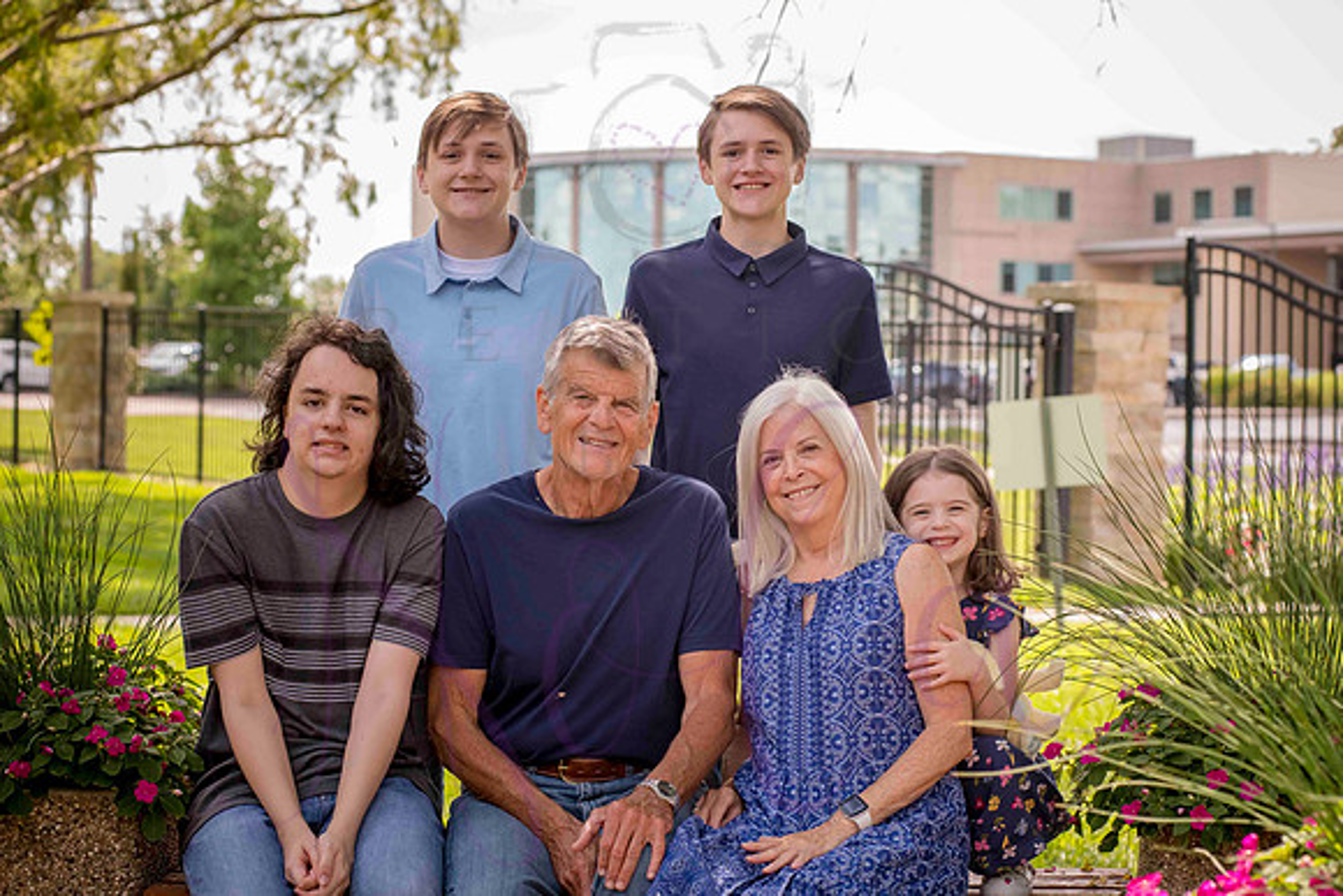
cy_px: 412
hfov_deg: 23.5
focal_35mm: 86
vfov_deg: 15.8
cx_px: 725
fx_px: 3223
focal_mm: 80
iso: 400
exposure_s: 1/320
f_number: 6.3
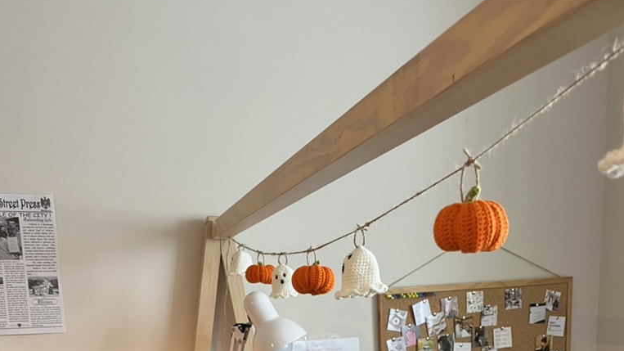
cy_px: 387
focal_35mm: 38
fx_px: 629
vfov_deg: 28.3
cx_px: 312
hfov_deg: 52.8
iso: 320
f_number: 1.6
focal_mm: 5.1
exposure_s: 1/60
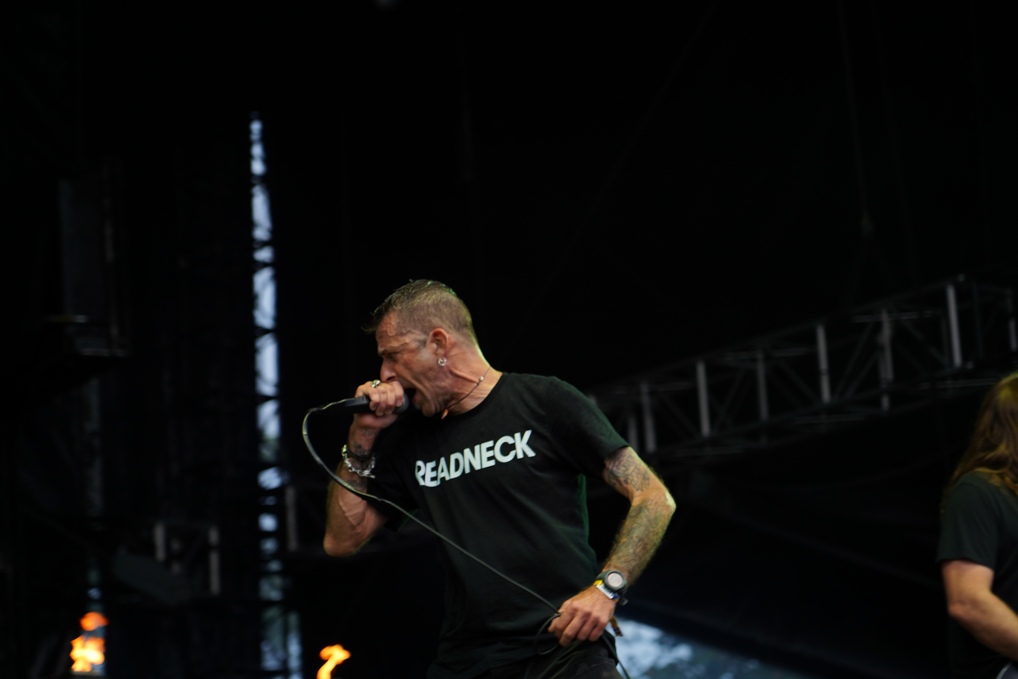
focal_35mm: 105
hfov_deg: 19.5
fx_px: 2969
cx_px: 509
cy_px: 340
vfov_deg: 13.0
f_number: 4
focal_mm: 105
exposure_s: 1/125
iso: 200
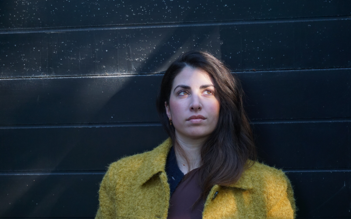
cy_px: 110
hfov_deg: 26.8
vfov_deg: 16.9
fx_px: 737
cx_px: 175
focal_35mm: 77
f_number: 5.6
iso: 640
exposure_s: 1/160
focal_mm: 50
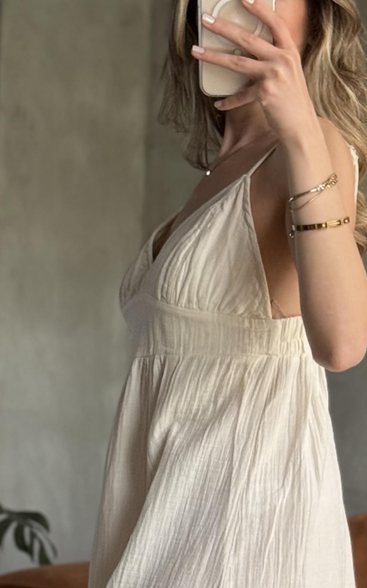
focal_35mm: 156
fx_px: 2496
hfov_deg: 8.4
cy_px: 531
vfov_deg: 13.3
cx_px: 209
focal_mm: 6.76
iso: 100
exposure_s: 1/80
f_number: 1.78
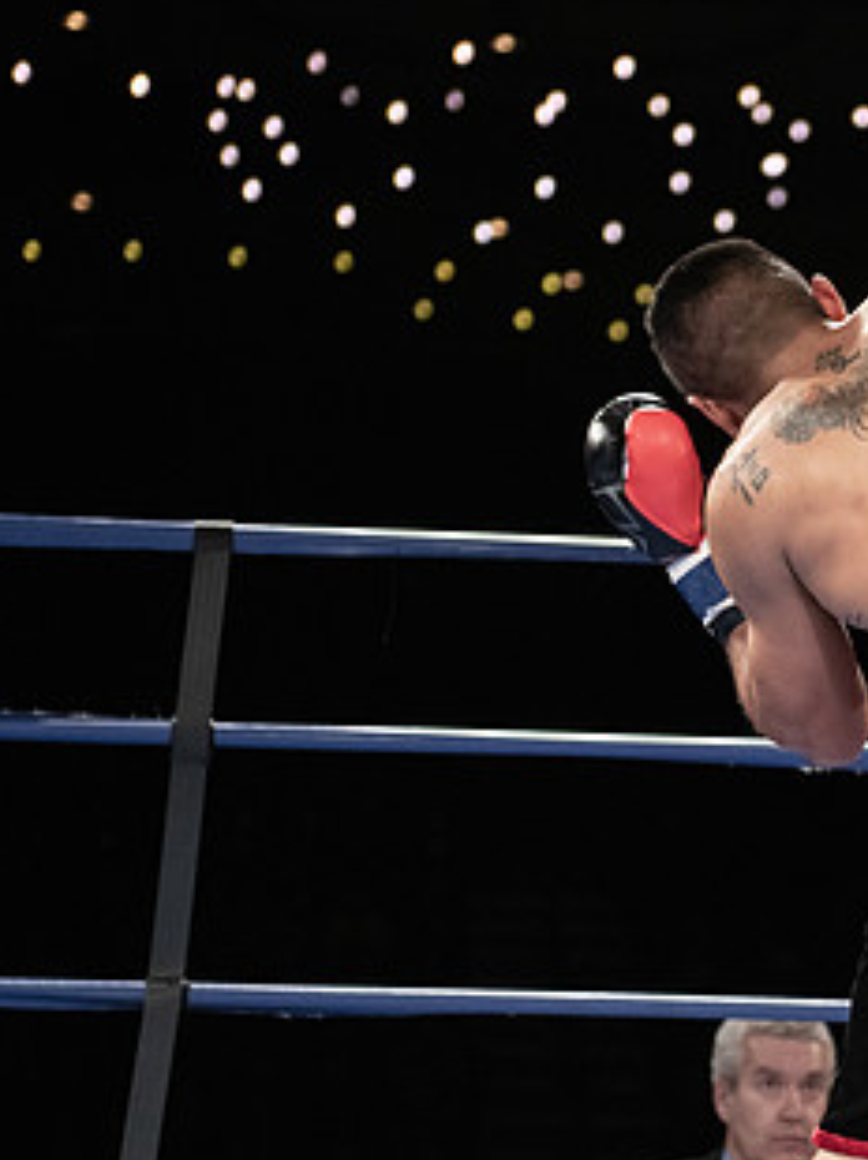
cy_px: 633
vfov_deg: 13.8
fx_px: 4788
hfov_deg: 10.3
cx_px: 918
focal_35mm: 143
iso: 2000
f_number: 2.8
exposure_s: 1/1000
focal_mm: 70
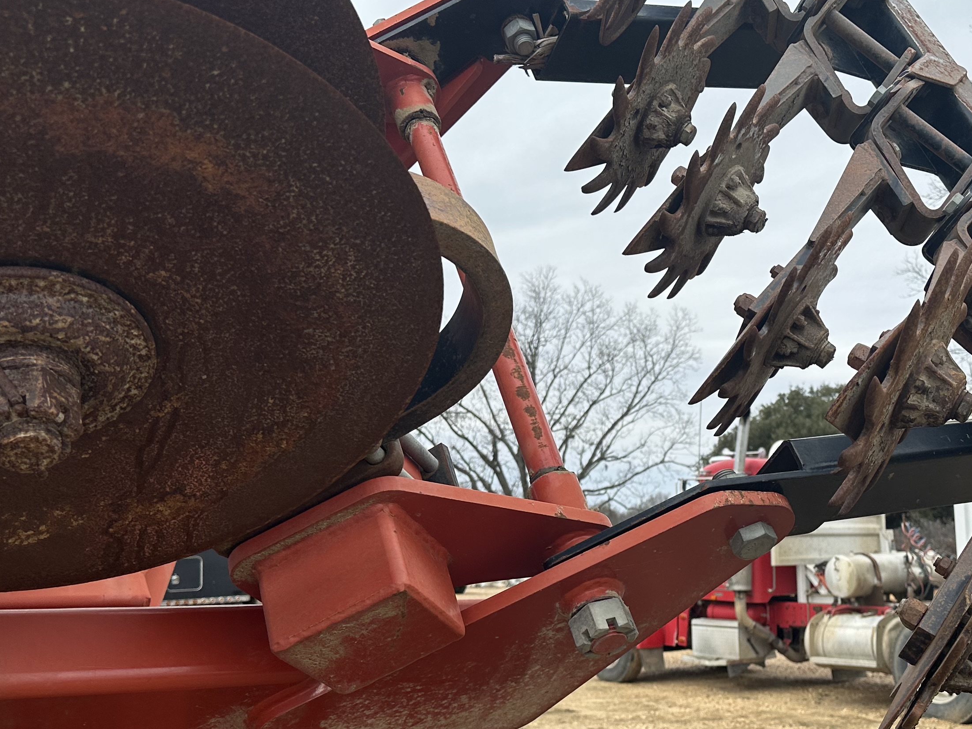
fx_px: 1235
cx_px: 643
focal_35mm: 44
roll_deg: +1.1
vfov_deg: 32.8
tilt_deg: +5.8
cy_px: 423
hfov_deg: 42.4
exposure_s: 1/1812
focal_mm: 6.86
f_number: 1.78
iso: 80
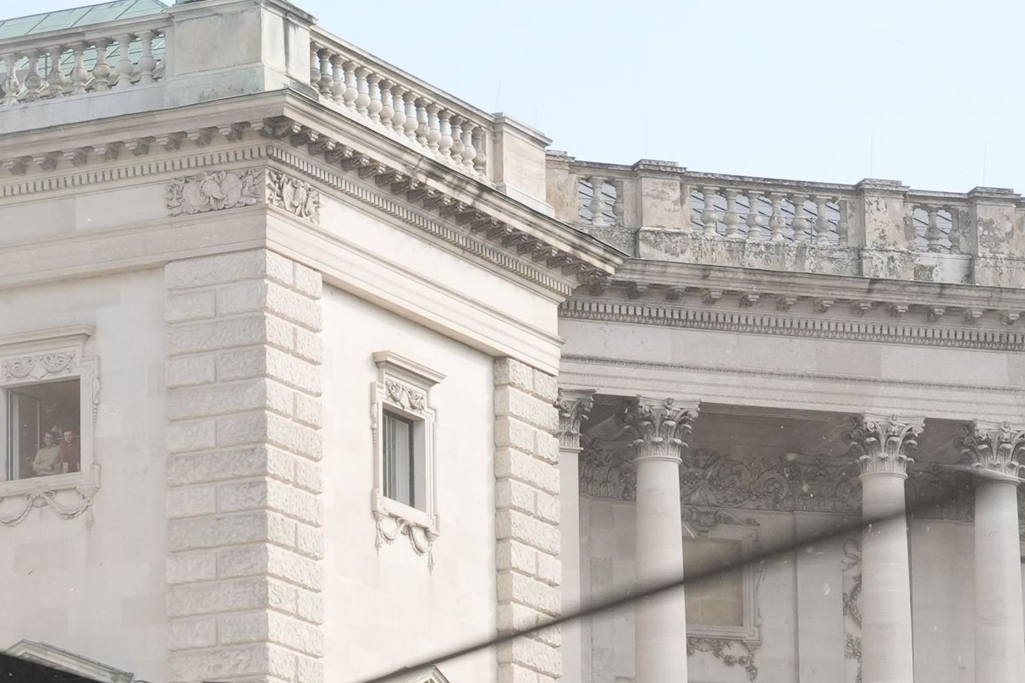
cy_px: 947
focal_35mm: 218
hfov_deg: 9.4
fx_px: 6206
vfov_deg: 6.2
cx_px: 294
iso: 800
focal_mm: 66
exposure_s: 1/400
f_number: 11
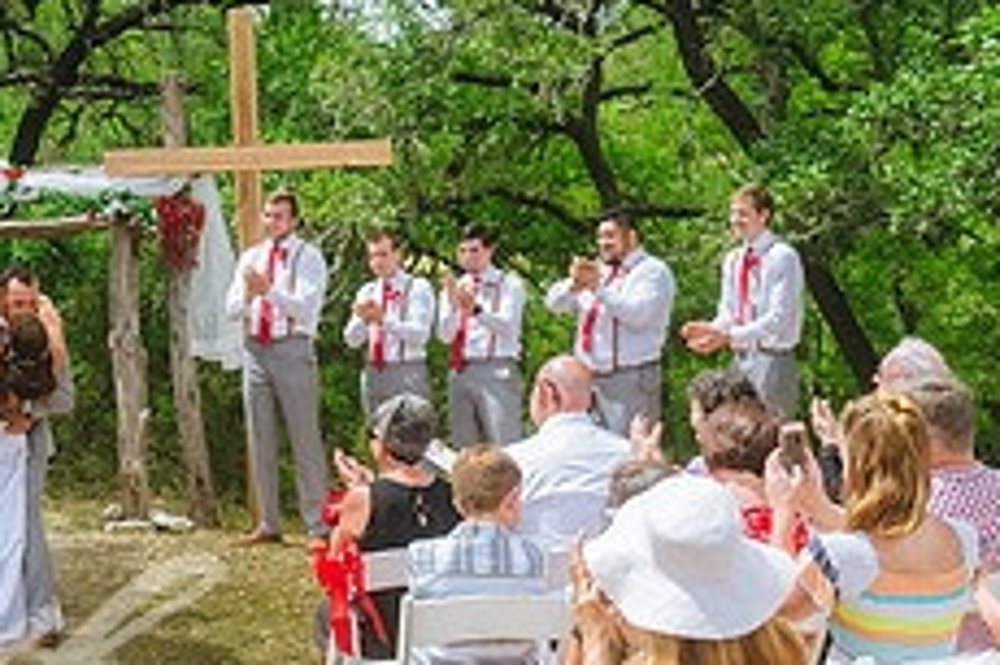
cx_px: -26
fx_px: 2665
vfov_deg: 14.2
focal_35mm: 96
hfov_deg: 20.5
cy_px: 306
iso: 160
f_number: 2.8
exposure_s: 1/1250
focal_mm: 38
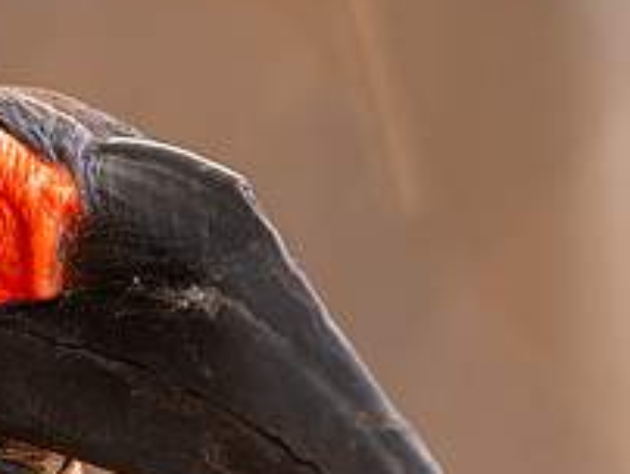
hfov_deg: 3.0
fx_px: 11971
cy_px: 405
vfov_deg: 2.3
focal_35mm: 657
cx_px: -62
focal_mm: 200
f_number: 4
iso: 200
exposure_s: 1/80
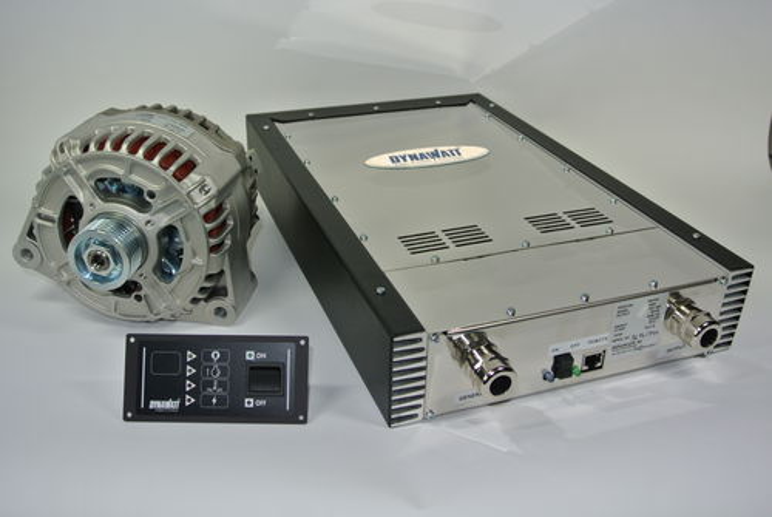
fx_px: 773
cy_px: 258
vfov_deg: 37.0
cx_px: 386
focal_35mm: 36
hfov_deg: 53.1
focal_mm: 13.6
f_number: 4
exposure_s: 1/60
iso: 110
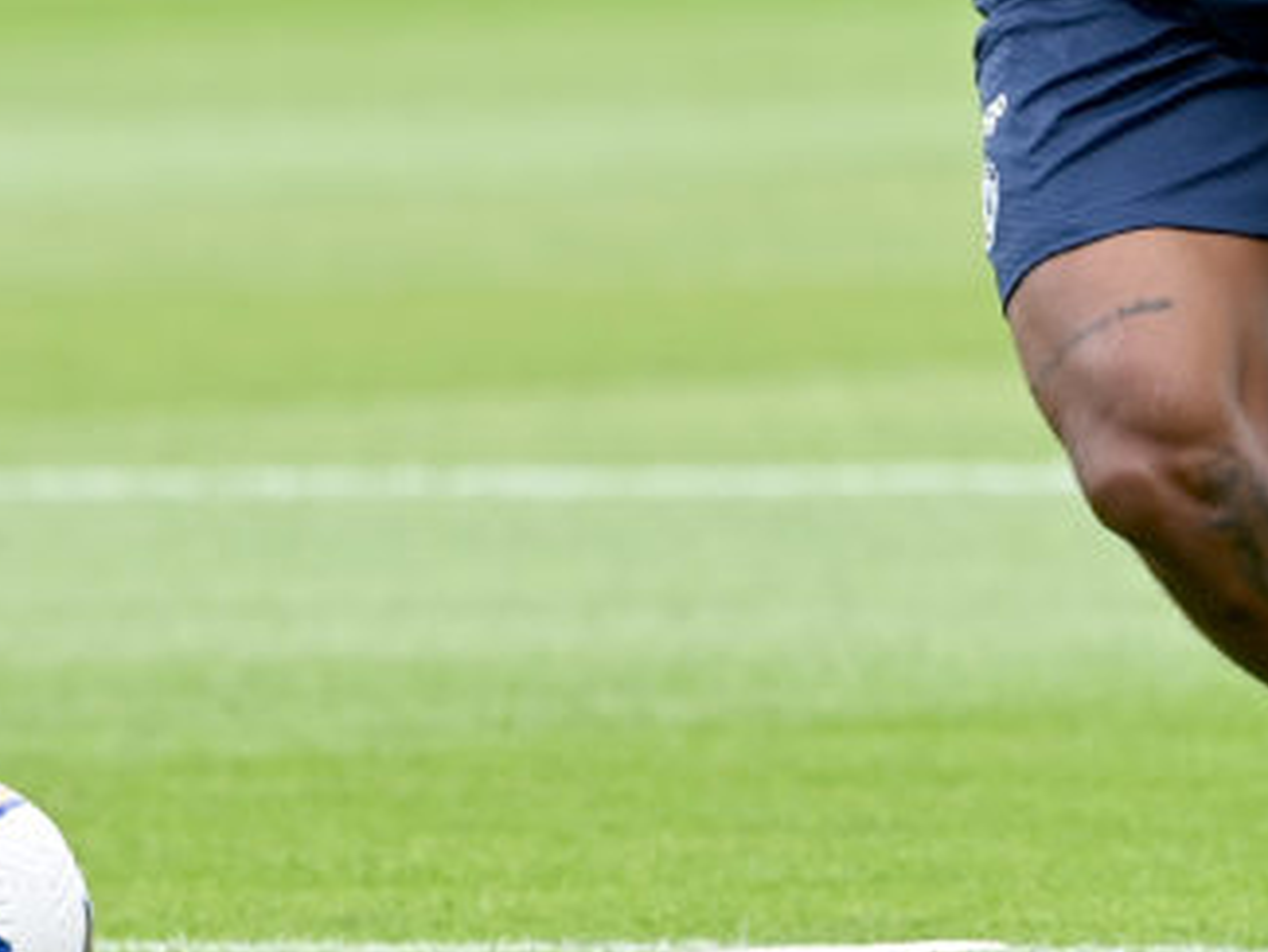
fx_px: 44413
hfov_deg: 1.6
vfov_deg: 1.2
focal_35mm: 1212
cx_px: 1311
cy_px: -170
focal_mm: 400
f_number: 4.5
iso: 640
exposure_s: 1/1600
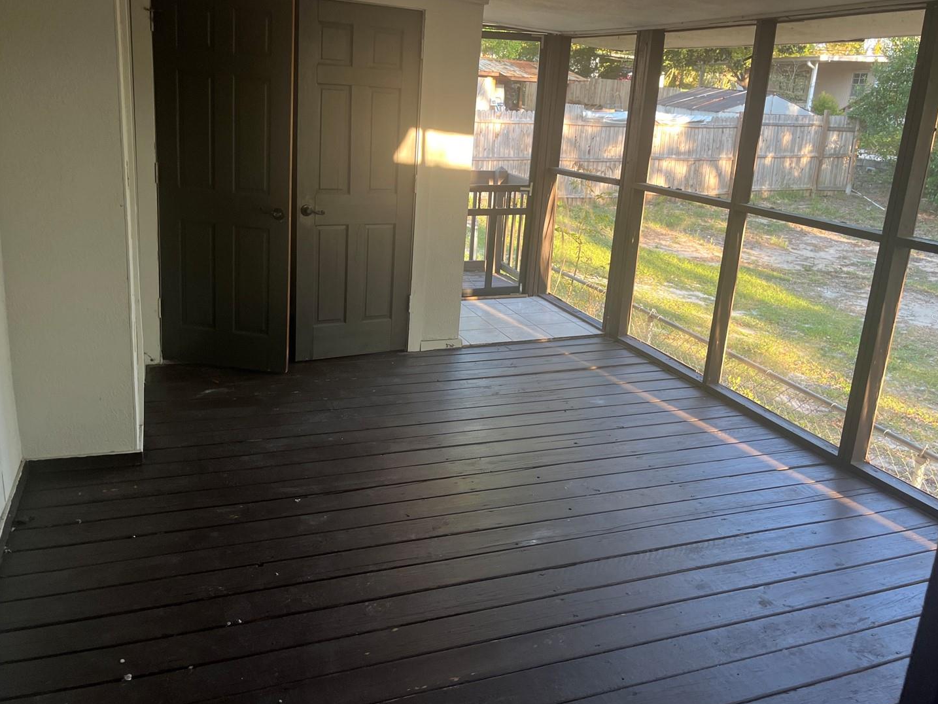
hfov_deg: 61.7
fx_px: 786
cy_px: 319
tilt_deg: -9.4
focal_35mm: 29
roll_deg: -3.6
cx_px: 470
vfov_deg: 48.2
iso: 80
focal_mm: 5.1
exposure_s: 1/60
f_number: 1.6
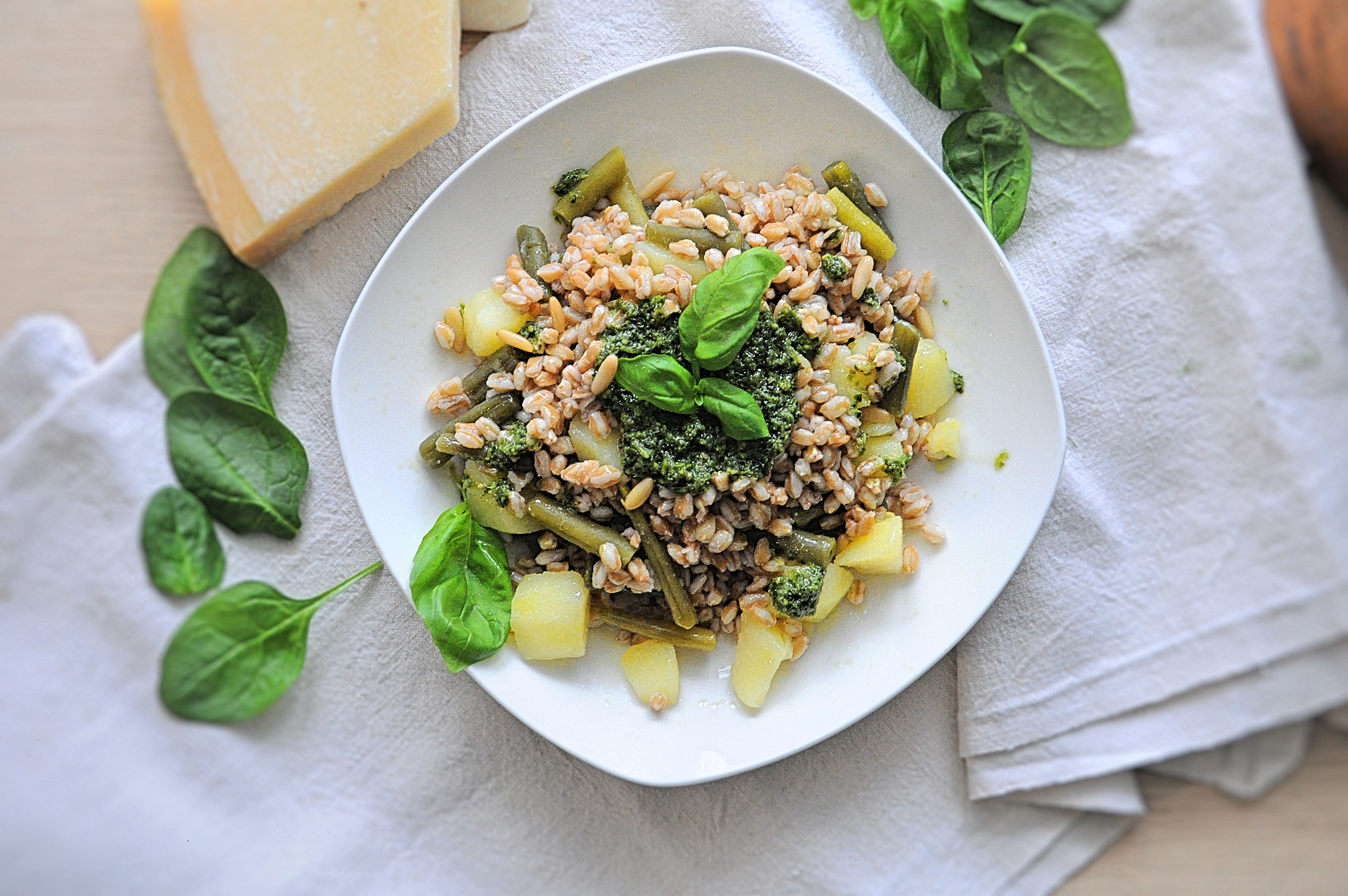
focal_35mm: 48
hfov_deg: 41.2
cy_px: 448
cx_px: 674
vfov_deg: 28.0
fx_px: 1795
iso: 1600
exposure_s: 1/25
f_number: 4.8
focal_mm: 32
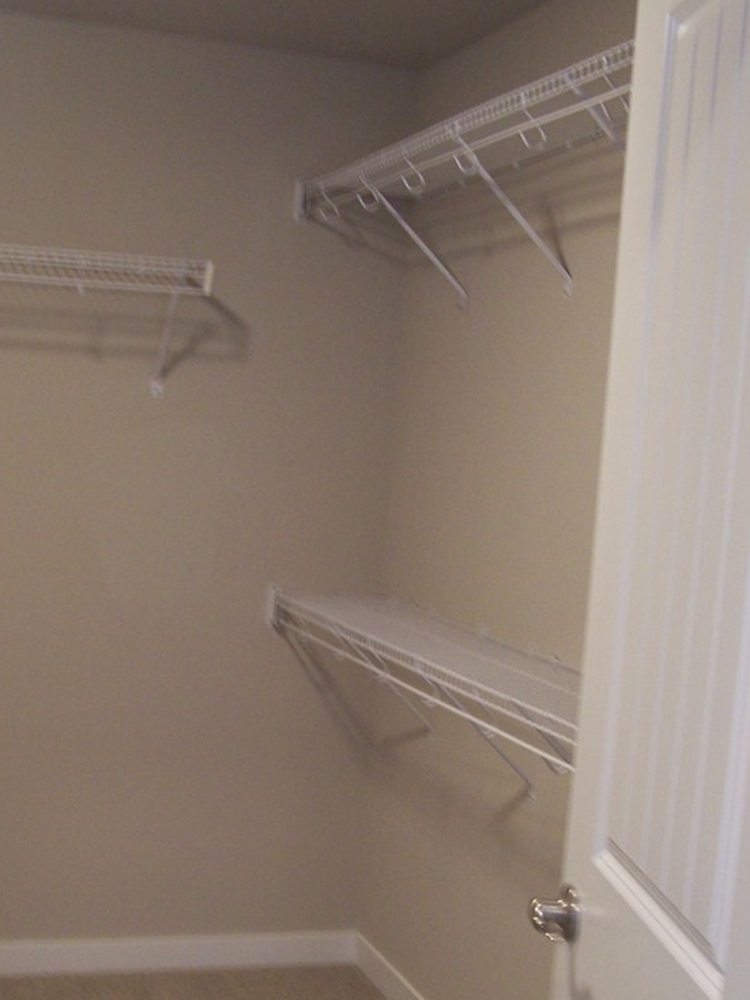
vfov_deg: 36.0
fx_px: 1530
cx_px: 355
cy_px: 599
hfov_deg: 27.5
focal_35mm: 53
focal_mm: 6.3
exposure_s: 1/10
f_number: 2.8
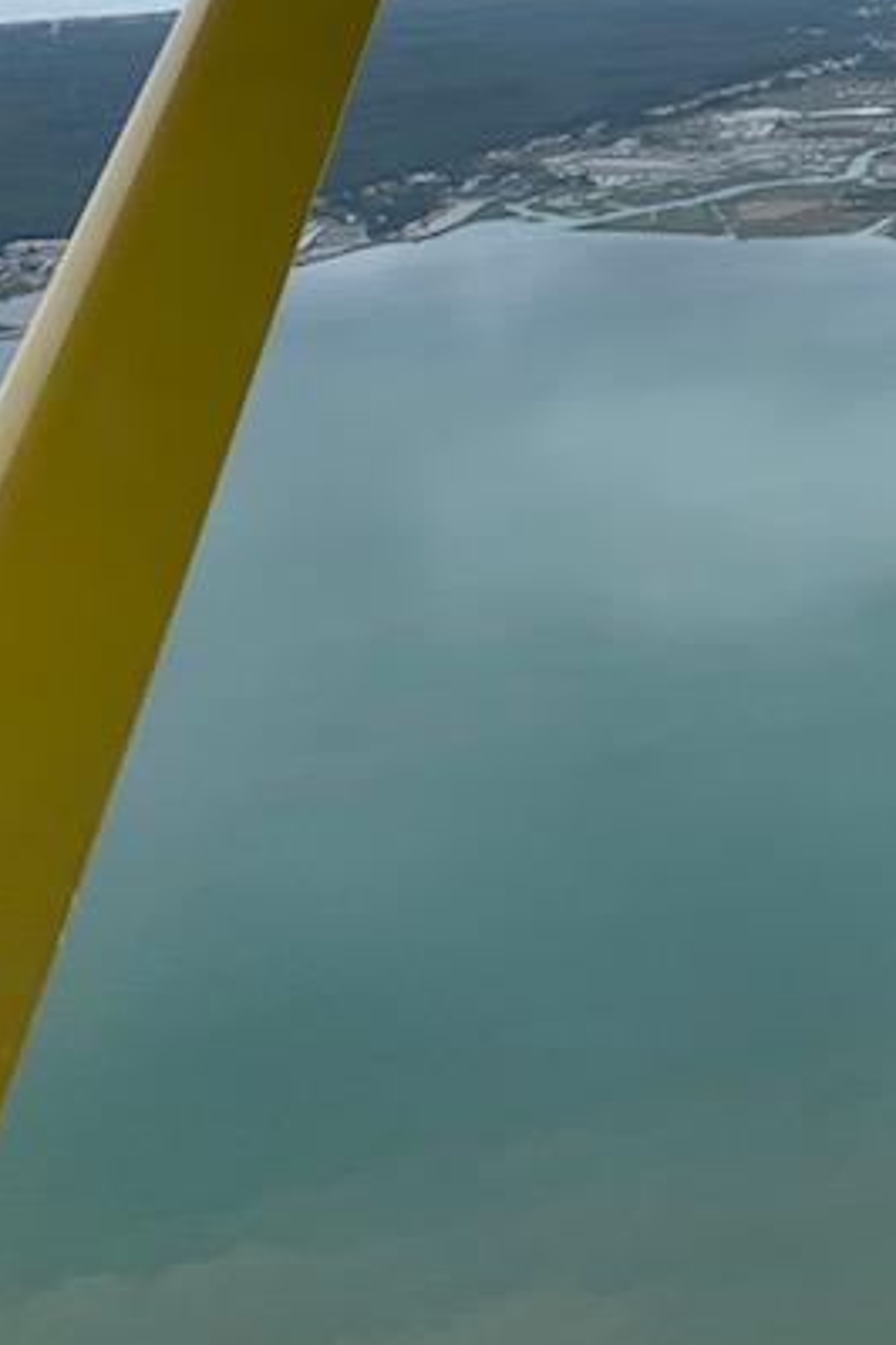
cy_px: 244
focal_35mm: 61
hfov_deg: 19.4
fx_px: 2277
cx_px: 1347
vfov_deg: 31.9
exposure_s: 1/616
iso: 25
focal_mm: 4.25
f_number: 1.8
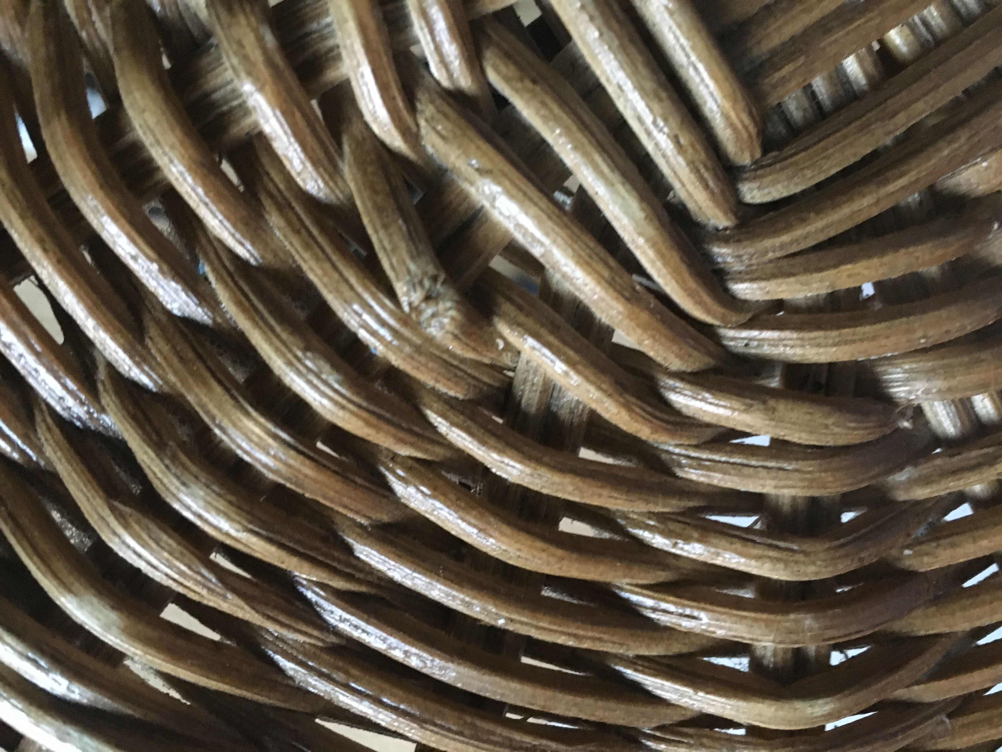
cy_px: 376
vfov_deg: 48.2
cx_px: 501
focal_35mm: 29
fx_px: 839
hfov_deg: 61.7
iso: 320
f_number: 2.2
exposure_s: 1/17
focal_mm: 4.15
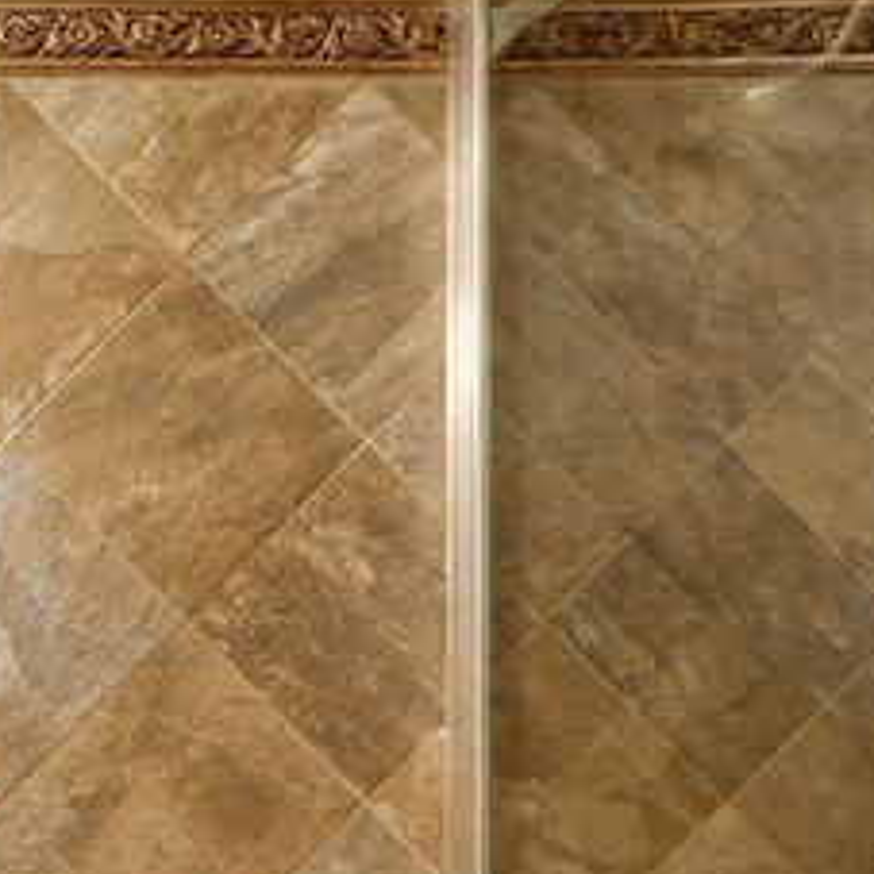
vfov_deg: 26.2
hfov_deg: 20.8
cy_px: 984
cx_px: -655
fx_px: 1714
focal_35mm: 60
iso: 200
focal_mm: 16
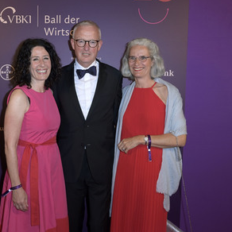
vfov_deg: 43.9
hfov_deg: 43.4
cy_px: 117
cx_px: 82
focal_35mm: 38
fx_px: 288
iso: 500
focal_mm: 29
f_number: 5.6
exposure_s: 1/250
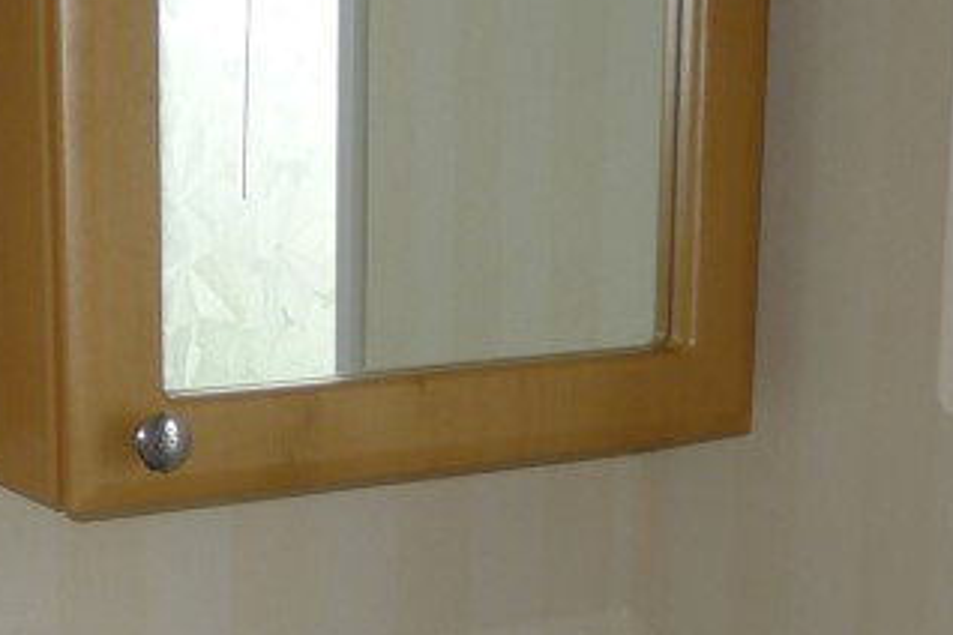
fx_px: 2303
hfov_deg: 23.4
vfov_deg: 15.4
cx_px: 409
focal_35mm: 87
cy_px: 623
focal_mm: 5.1
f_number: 2
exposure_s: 1/60
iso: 100
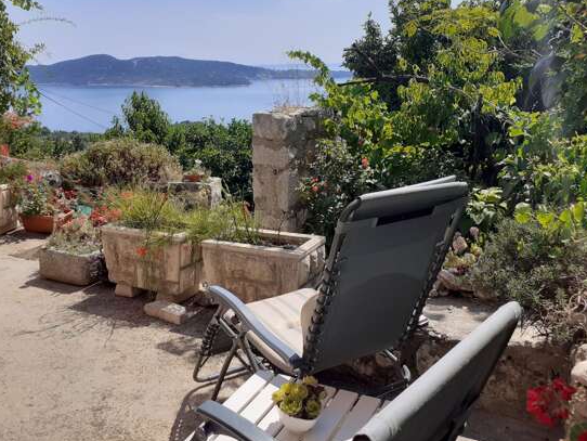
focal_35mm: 34
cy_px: 193
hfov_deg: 53.7
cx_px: 243
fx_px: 577
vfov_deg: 41.7
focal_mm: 3.6
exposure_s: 1/2004
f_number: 1.9
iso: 40
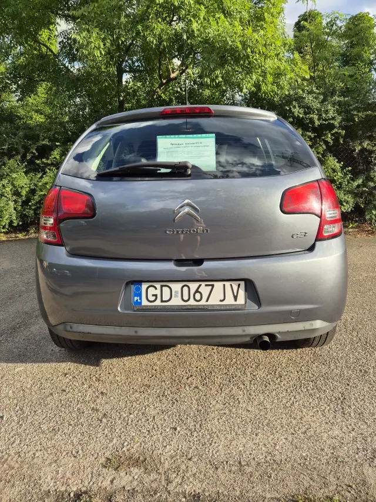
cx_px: 188
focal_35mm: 23
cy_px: 251
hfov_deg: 58.9
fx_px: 333
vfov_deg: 73.9
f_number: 1.8
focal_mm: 5.4
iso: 80
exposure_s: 1/1776
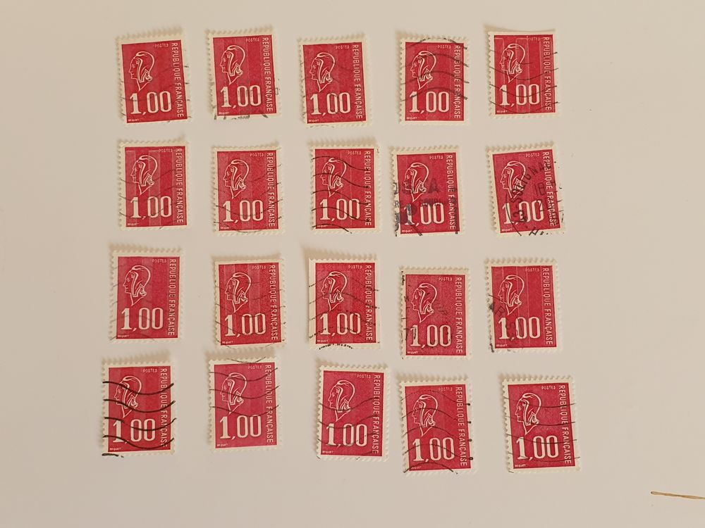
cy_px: 264
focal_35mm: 26
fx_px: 530
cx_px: 352
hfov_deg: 67.3
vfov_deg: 53.1
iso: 80
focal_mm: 4.3
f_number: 2.4
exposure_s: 1/100
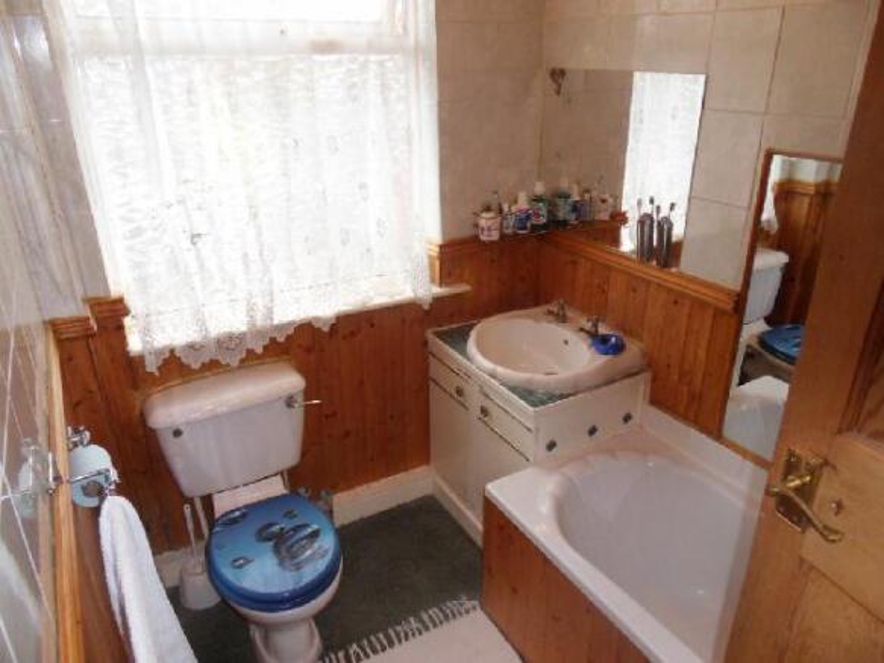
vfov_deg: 56.8
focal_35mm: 24
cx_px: 442
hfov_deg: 71.6
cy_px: 332
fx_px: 613
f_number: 3.3
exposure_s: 1/30
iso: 200
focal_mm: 4.2
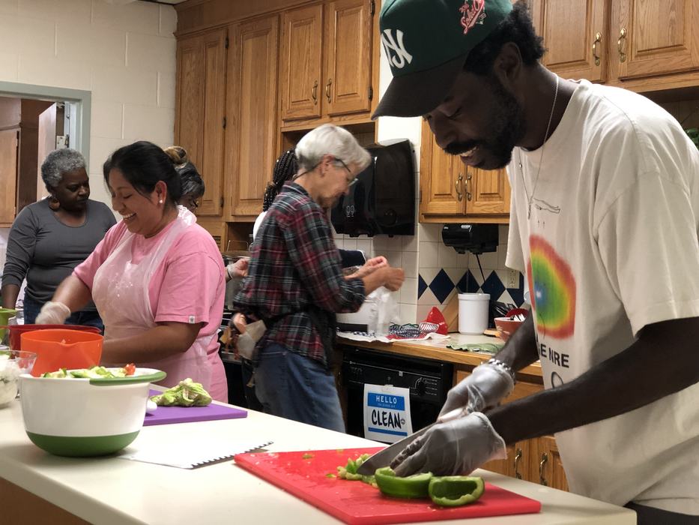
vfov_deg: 25.7
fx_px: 1151
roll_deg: -2.0
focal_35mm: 57
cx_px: 350
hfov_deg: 33.8
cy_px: 262
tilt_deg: -1.9
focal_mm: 6.6
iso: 200
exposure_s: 1/30
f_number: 2.8
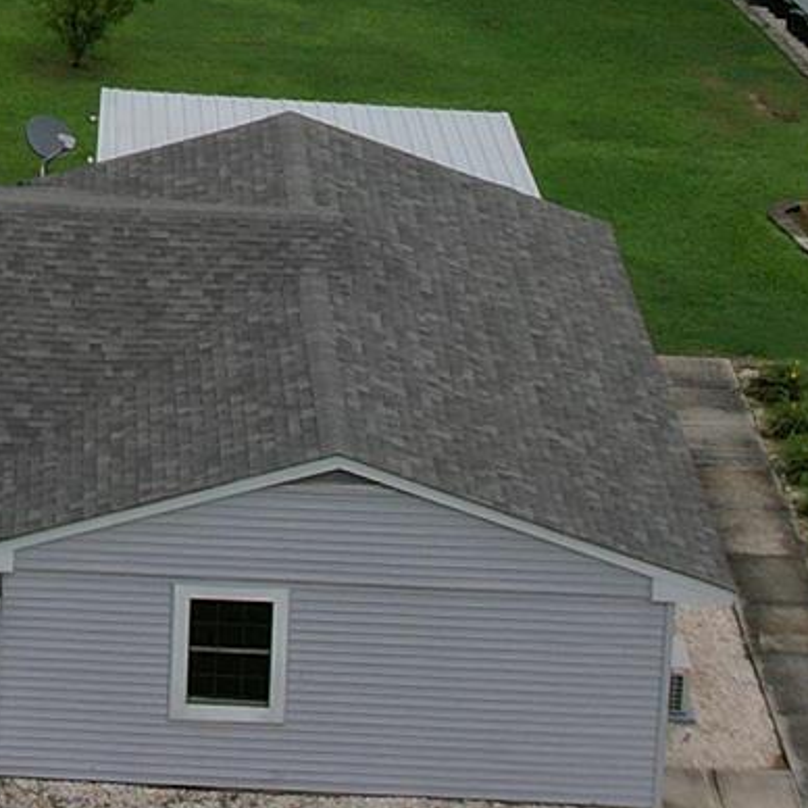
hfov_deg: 11.4
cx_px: -367
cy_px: -289
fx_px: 3908
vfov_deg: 11.4
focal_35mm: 148
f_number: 2.8
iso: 100
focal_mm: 8.38
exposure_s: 1/4000
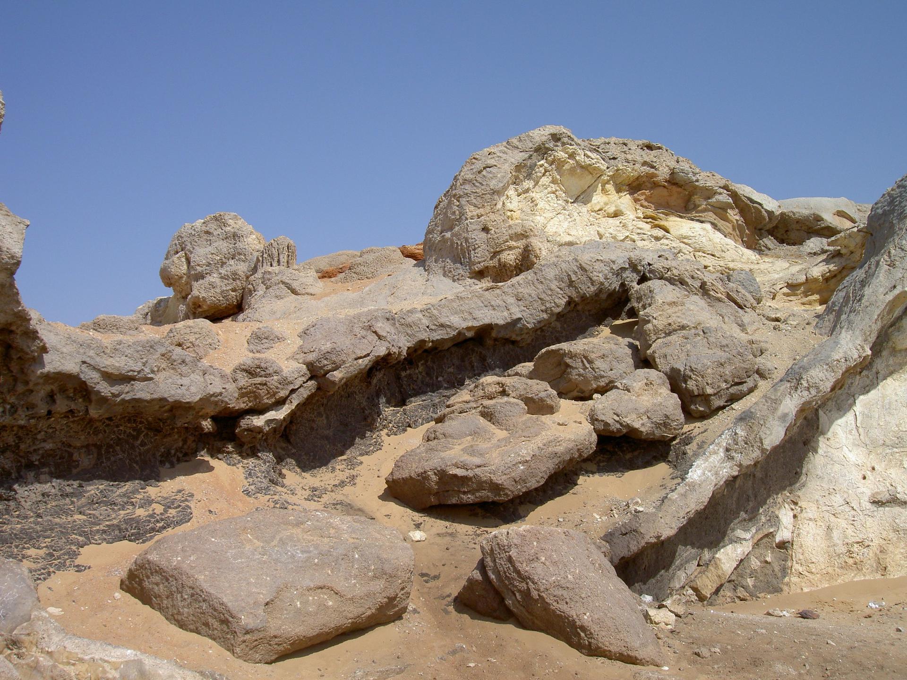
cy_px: 340
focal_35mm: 39
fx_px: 1022
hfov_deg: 47.9
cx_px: 454
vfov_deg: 36.8
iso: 50
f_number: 4.7
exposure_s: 1/800
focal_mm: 8
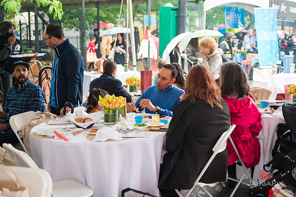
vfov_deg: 29.8
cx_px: 148
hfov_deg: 43.6
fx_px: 370
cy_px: 98
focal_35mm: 45
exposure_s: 1/250
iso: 1000
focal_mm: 45
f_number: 3.2
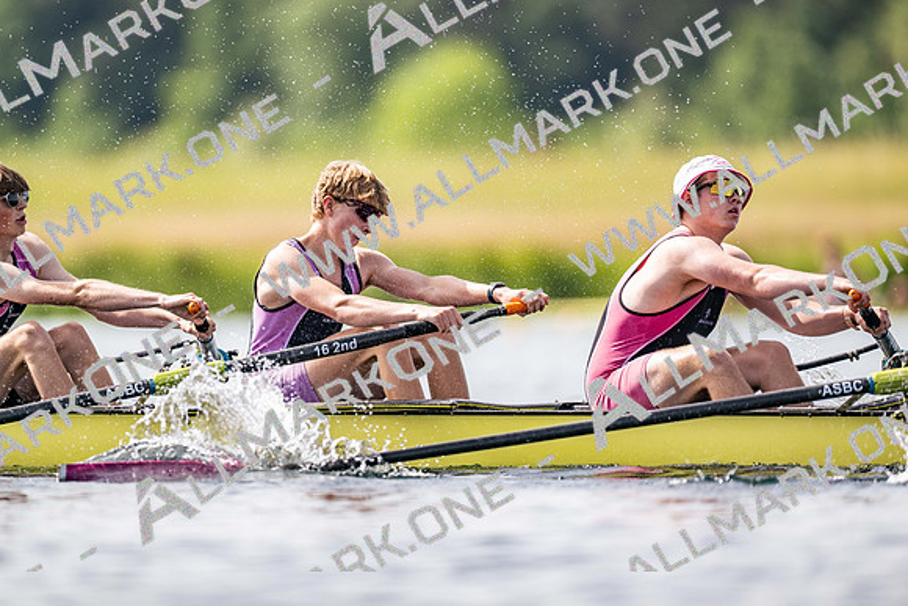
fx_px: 15136
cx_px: 454
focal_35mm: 600
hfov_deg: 3.4
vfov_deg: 2.3
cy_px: 303
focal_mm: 600
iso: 220
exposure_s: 1/2500
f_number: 4
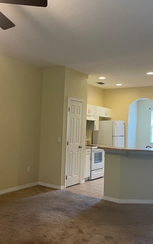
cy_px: 122
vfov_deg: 52.7
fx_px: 247
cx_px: 40
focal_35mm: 37
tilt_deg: +1.8
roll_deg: -2.3
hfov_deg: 33.8
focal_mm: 4.2
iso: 100
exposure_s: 1/60
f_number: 1.6
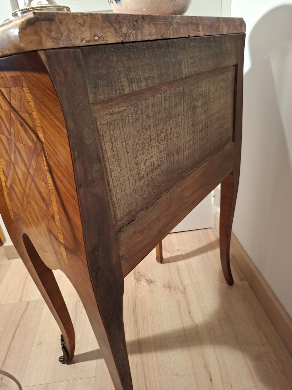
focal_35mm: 23
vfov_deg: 73.9
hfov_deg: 58.9
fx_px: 259
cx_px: 146
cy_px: 195
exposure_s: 1/33
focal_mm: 5.54
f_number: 1.8
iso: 250
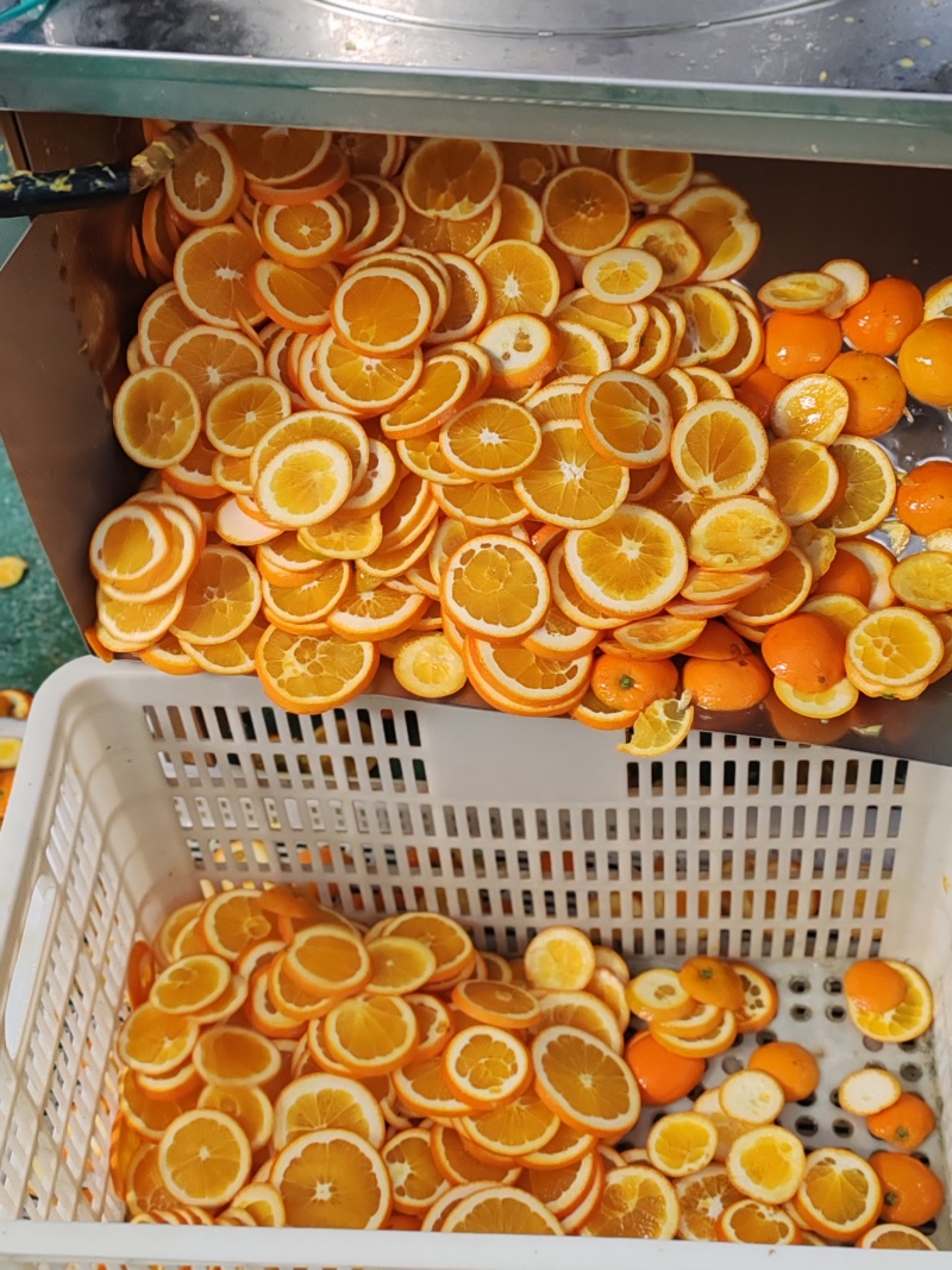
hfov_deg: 27.0
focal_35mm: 54
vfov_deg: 35.5
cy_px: 635
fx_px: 1981
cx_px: 476
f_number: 2.4
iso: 1600
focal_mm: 6.12
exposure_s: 1/100
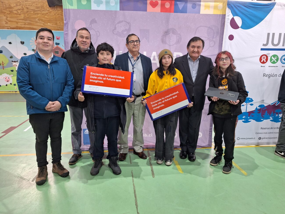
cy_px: 107
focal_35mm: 23
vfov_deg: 58.9
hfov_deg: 73.9
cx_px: 142
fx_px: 189
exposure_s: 1/50
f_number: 1.8
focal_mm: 5.54
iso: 200
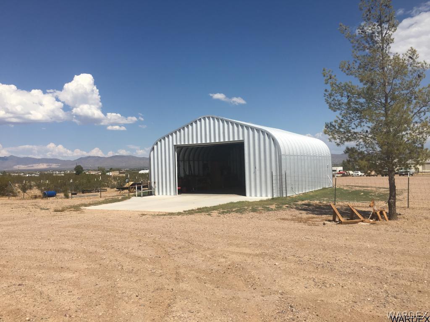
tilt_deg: +2.4
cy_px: 161
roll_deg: +1.1
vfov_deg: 48.2
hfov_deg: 61.7
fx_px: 360
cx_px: 215
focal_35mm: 29
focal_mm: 4.15
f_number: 2.2
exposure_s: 1/2959
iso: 25
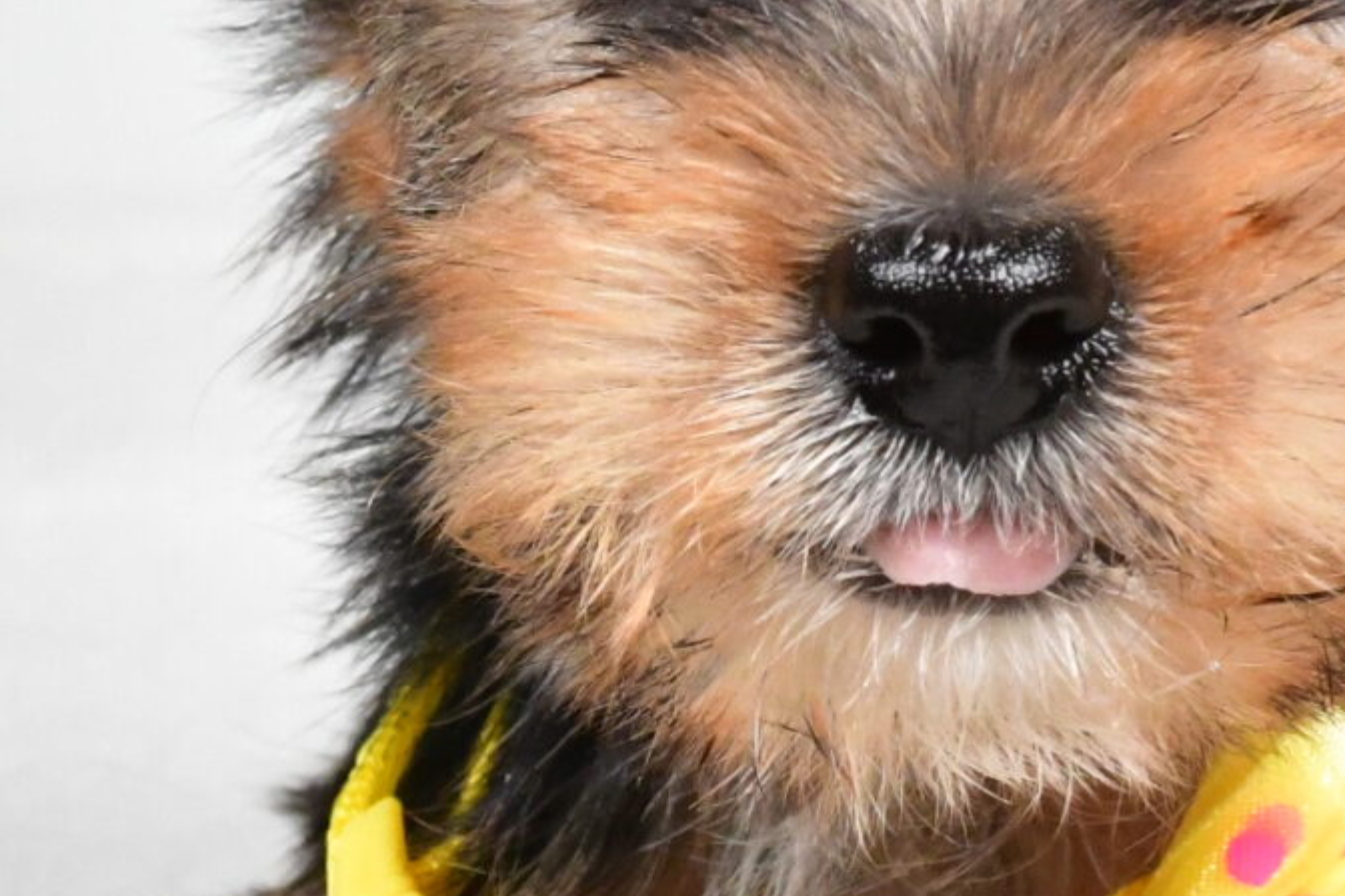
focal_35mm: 160
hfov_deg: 12.8
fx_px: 5977
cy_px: 217
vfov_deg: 8.6
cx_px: 1151
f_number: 11
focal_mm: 28
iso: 5000
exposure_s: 1/500
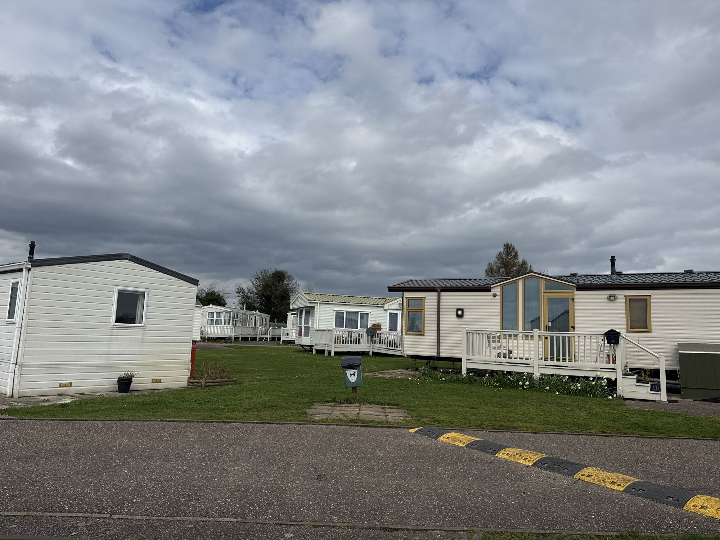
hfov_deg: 71.6
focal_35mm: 24
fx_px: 499
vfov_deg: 56.8
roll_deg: -1.5
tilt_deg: +9.0
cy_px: 270
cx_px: 360
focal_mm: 6.76
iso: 80
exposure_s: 1/9091
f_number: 1.78
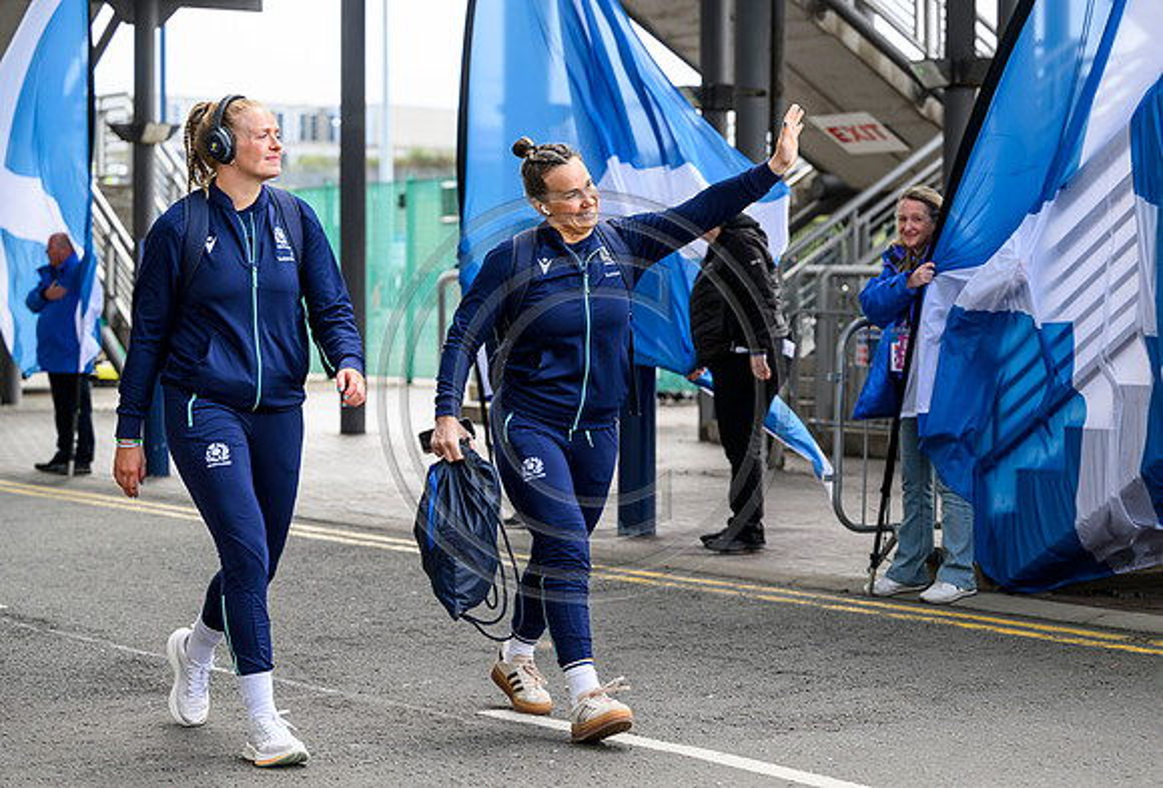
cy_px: 342
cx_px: 594
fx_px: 2828
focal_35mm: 87
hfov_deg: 23.2
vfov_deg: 15.9
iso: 500
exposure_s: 1/800
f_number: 3.2
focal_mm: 76
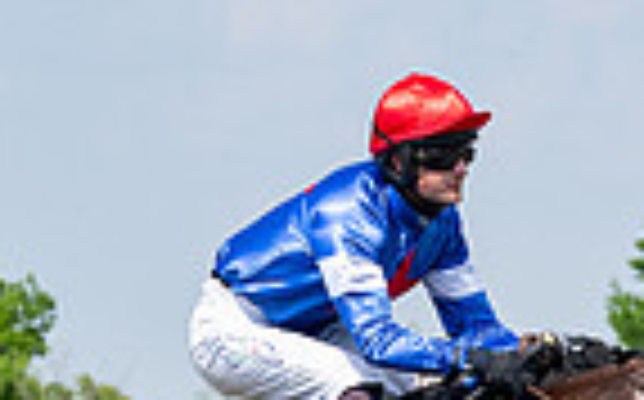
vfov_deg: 2.9
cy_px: 712
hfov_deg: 4.6
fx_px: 7941
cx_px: 222
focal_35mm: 453
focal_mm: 70
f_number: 4
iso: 400
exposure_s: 1/3200
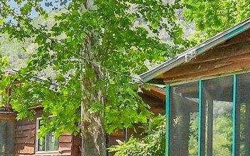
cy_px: 115
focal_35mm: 88
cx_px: 120
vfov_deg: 14.8
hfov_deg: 23.6
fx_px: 599
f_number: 8
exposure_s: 1/500
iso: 400
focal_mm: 10
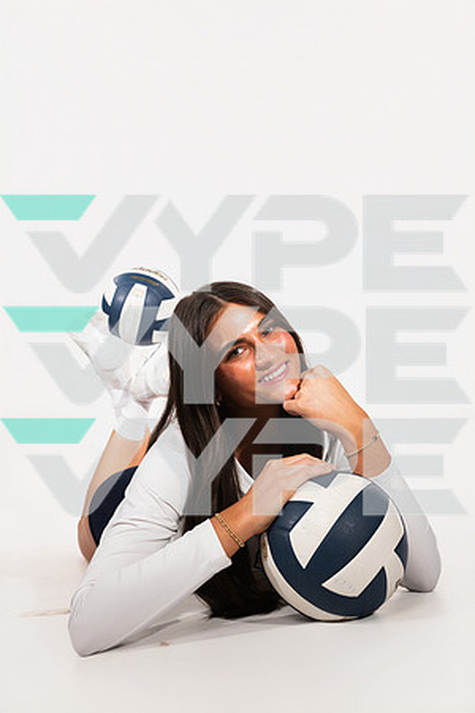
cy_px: 356
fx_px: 910
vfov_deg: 42.7
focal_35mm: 46
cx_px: 238
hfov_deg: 29.2
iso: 800
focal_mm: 46
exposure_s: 1/400
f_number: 7.1
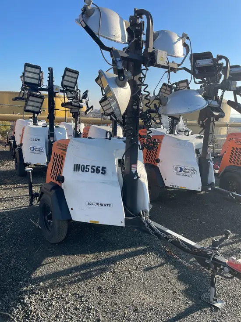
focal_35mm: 26
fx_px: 241
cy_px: 161
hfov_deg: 53.1
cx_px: 120
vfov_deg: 67.3
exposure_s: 1/1949
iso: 32
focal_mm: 4.2
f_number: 1.6
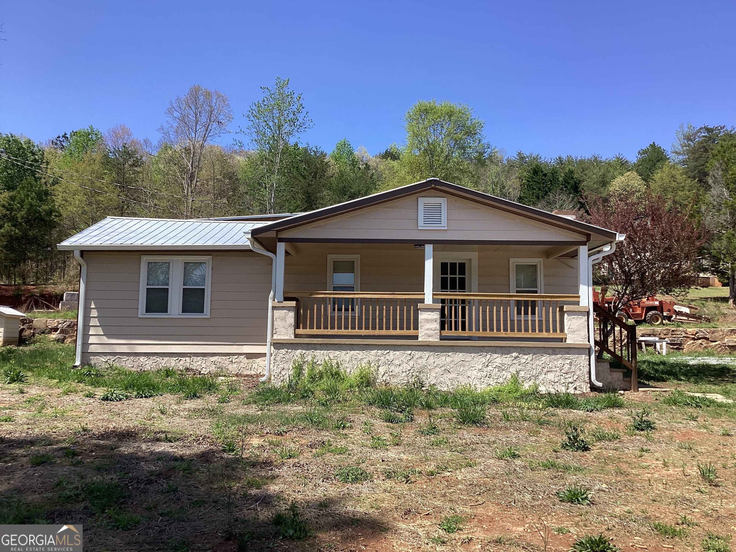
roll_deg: -0.8
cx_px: 368
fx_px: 659
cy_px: 276
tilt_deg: +6.0
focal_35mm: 31
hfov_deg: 58.4
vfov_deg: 45.4
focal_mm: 3.3
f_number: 2.4
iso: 25
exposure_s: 1/916
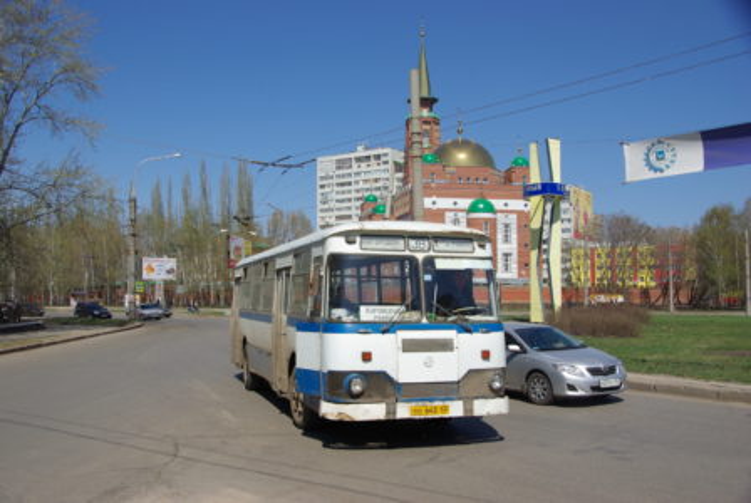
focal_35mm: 38
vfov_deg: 35.6
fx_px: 783
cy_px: 252
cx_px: 376
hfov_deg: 51.2
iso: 100
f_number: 8
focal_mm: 25
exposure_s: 1/320
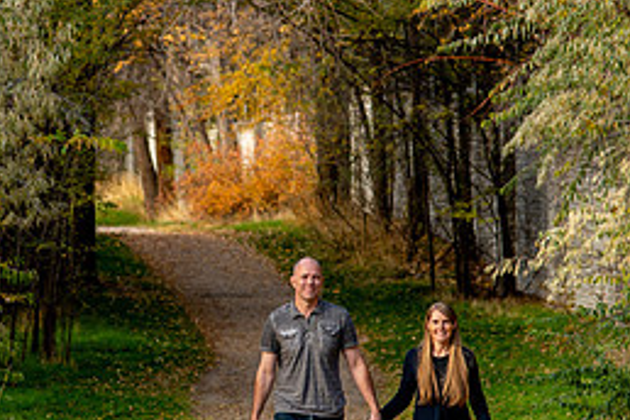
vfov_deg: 6.0
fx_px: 3990
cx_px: 226
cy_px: 217
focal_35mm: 228
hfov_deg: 9.0
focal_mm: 95
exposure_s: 1/200
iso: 400
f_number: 4.5
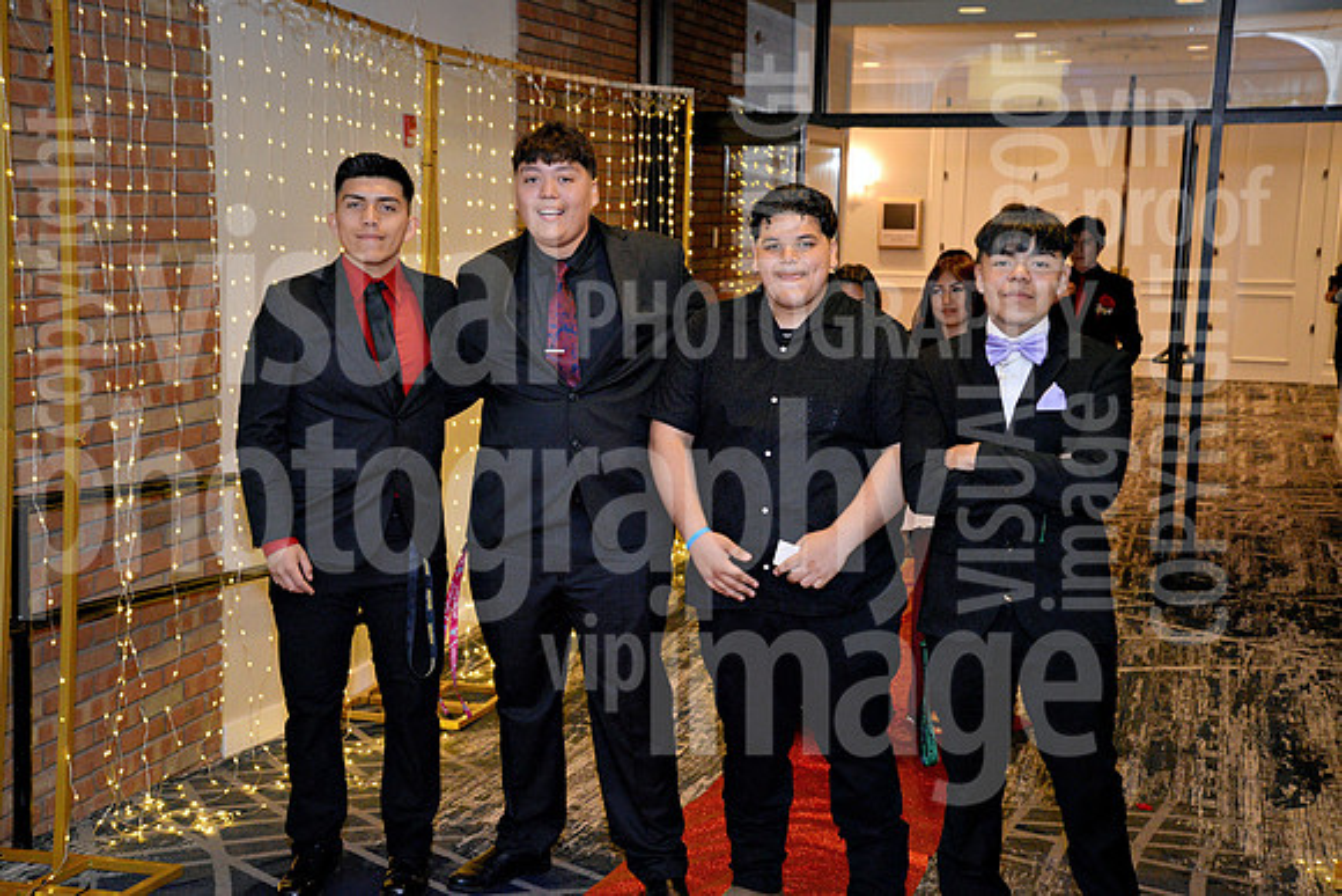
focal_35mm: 48
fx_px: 1790
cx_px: 671
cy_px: 448
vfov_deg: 28.1
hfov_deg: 41.1
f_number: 5.6
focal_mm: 48
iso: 3200
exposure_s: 1/125
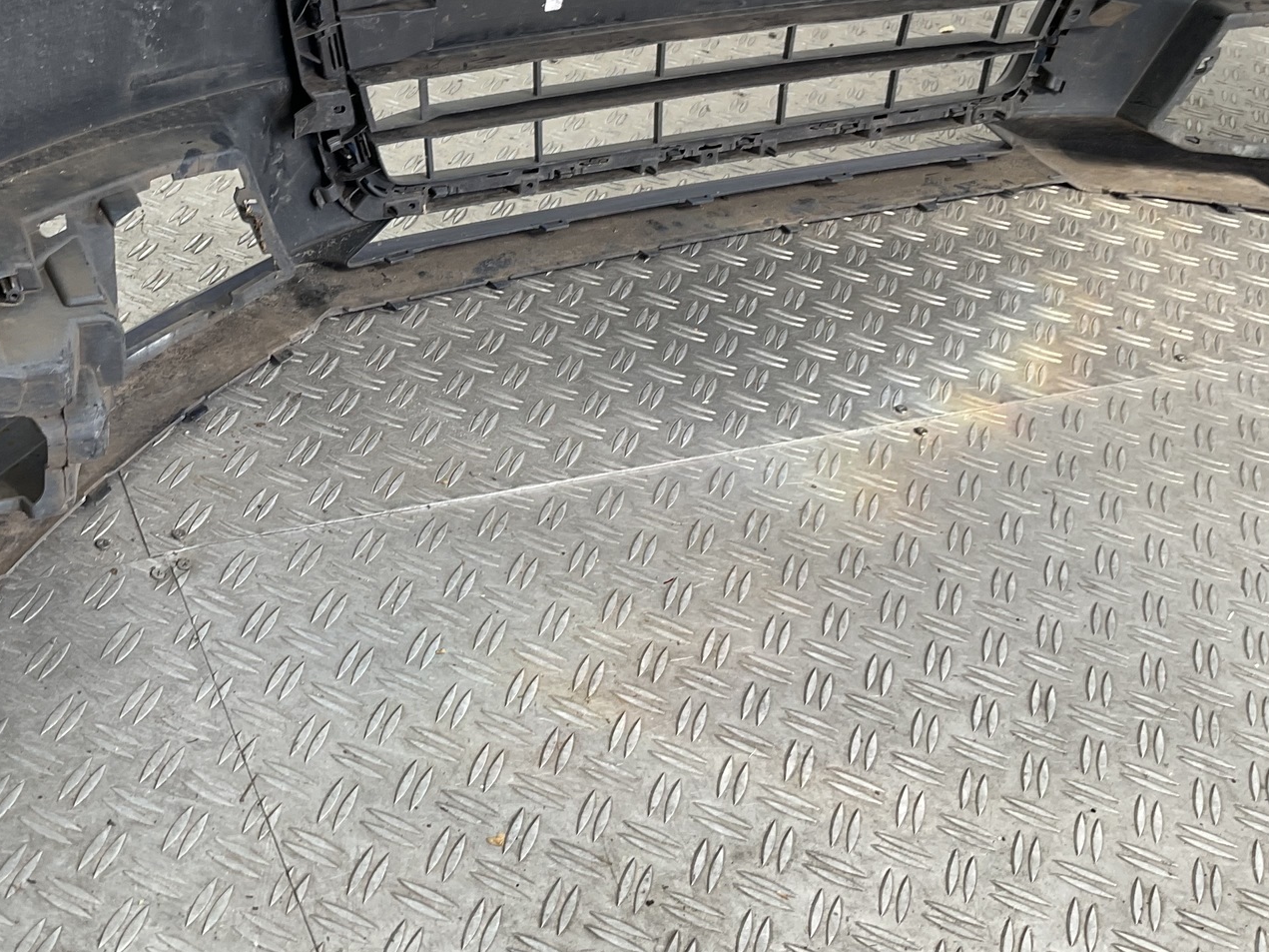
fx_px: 1686
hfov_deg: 40.4
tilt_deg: -32.6
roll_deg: -9.1
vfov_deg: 31.1
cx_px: 355
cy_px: 259
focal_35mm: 46
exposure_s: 1/100
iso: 20
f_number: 1.8
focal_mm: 3
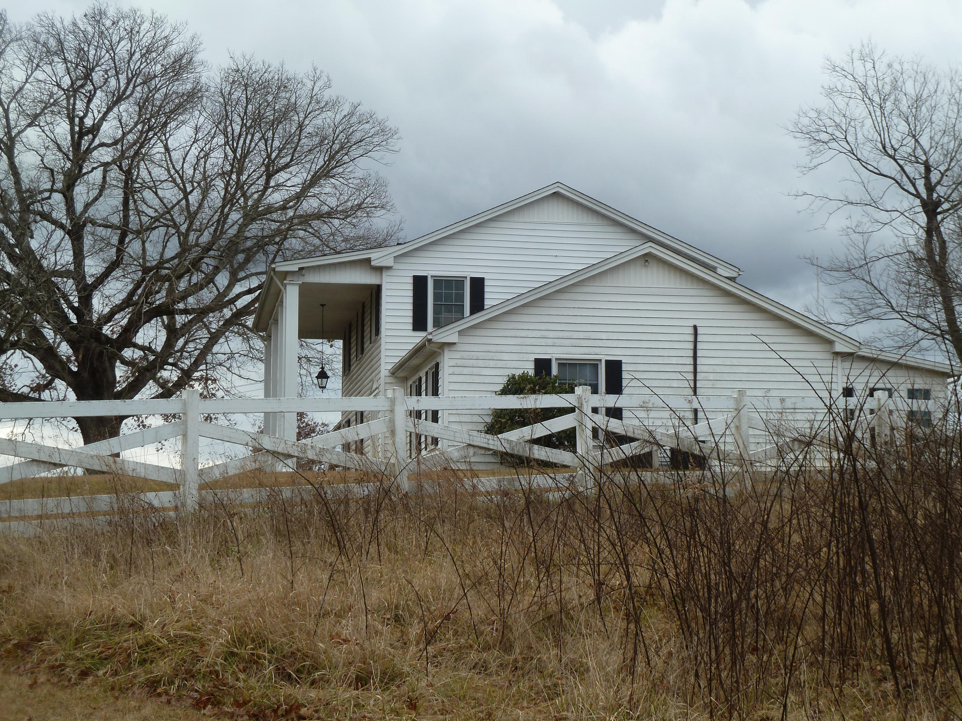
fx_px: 1862
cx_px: 481
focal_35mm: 67
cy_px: 360
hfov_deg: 29.0
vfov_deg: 21.9
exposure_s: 1/200
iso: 80
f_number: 4.1
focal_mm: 11
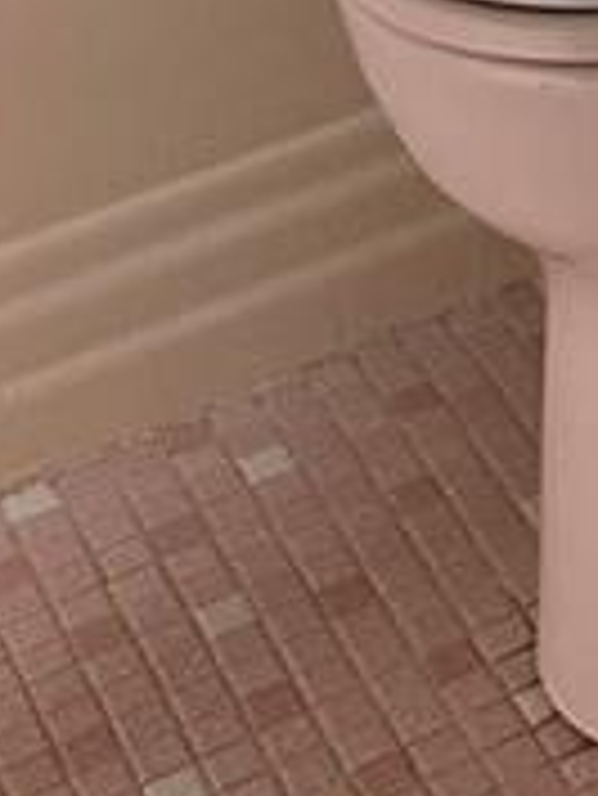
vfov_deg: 11.3
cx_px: 1619
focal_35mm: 139
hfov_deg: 9.1
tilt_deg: -9.4
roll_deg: -0.9
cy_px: -1232
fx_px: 3198
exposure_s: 1/421
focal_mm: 6.86
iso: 80
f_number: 1.78
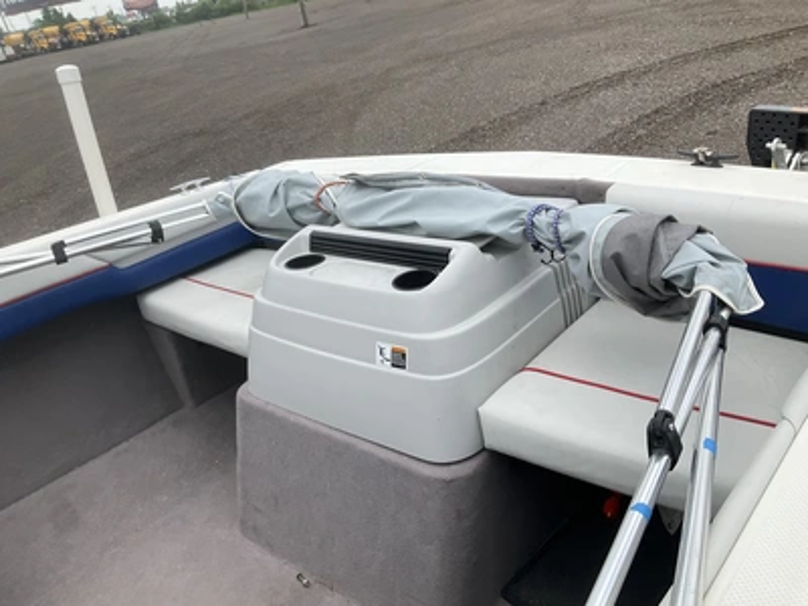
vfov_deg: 48.2
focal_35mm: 29
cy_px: 303
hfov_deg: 61.7
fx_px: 677
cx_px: 404
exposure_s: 1/1675
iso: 25
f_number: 1.8
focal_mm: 3
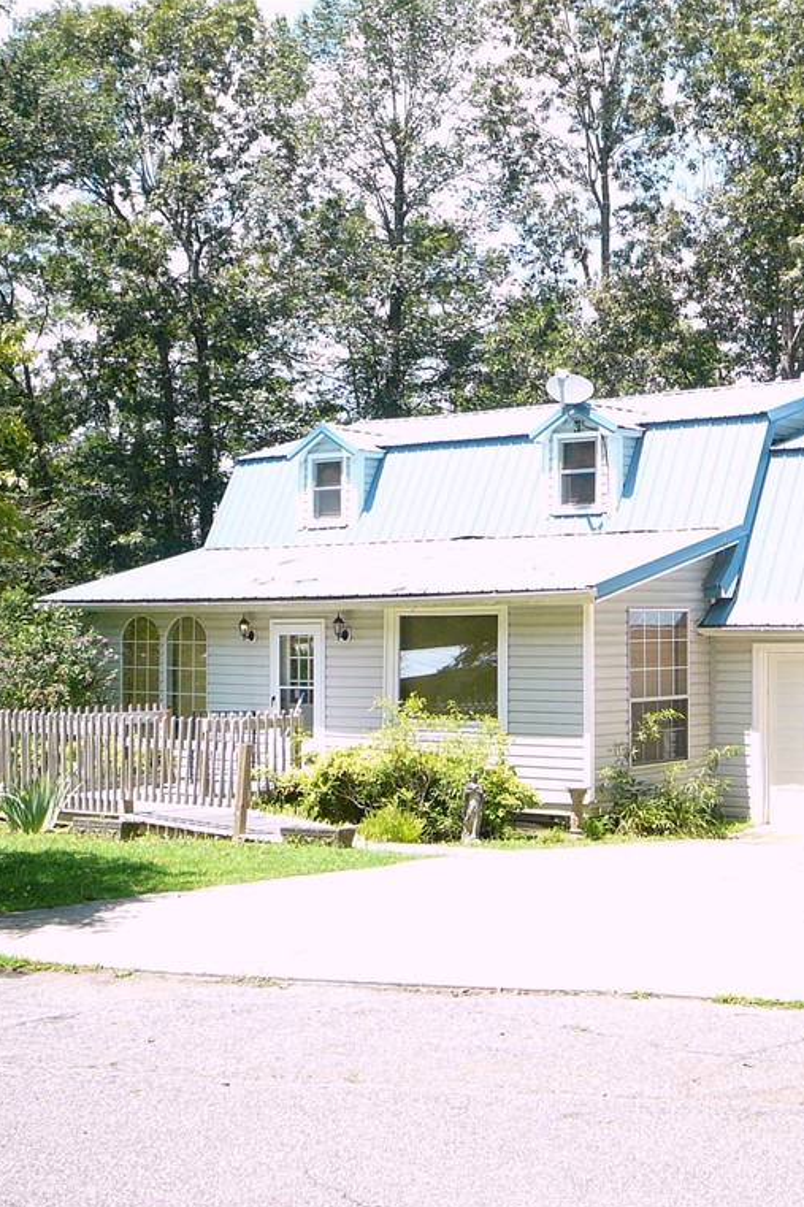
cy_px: 606
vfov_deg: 40.4
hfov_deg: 26.6
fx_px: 1642
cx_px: 726
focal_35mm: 49
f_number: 2.8
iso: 80
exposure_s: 1/320
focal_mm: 5.2
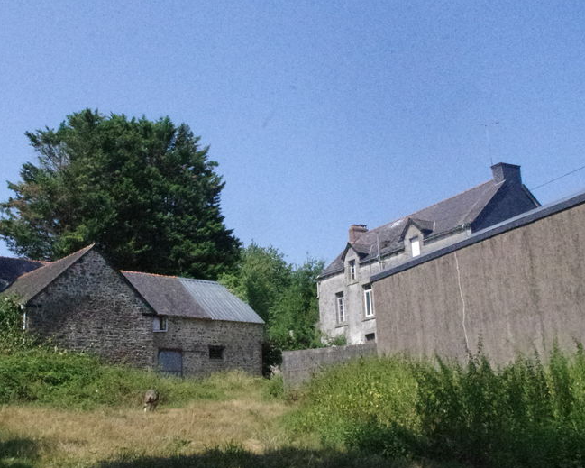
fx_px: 675
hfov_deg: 46.5
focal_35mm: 39
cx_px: 229
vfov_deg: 38.2
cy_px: 260
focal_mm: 18
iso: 12800
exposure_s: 1/4000
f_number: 18
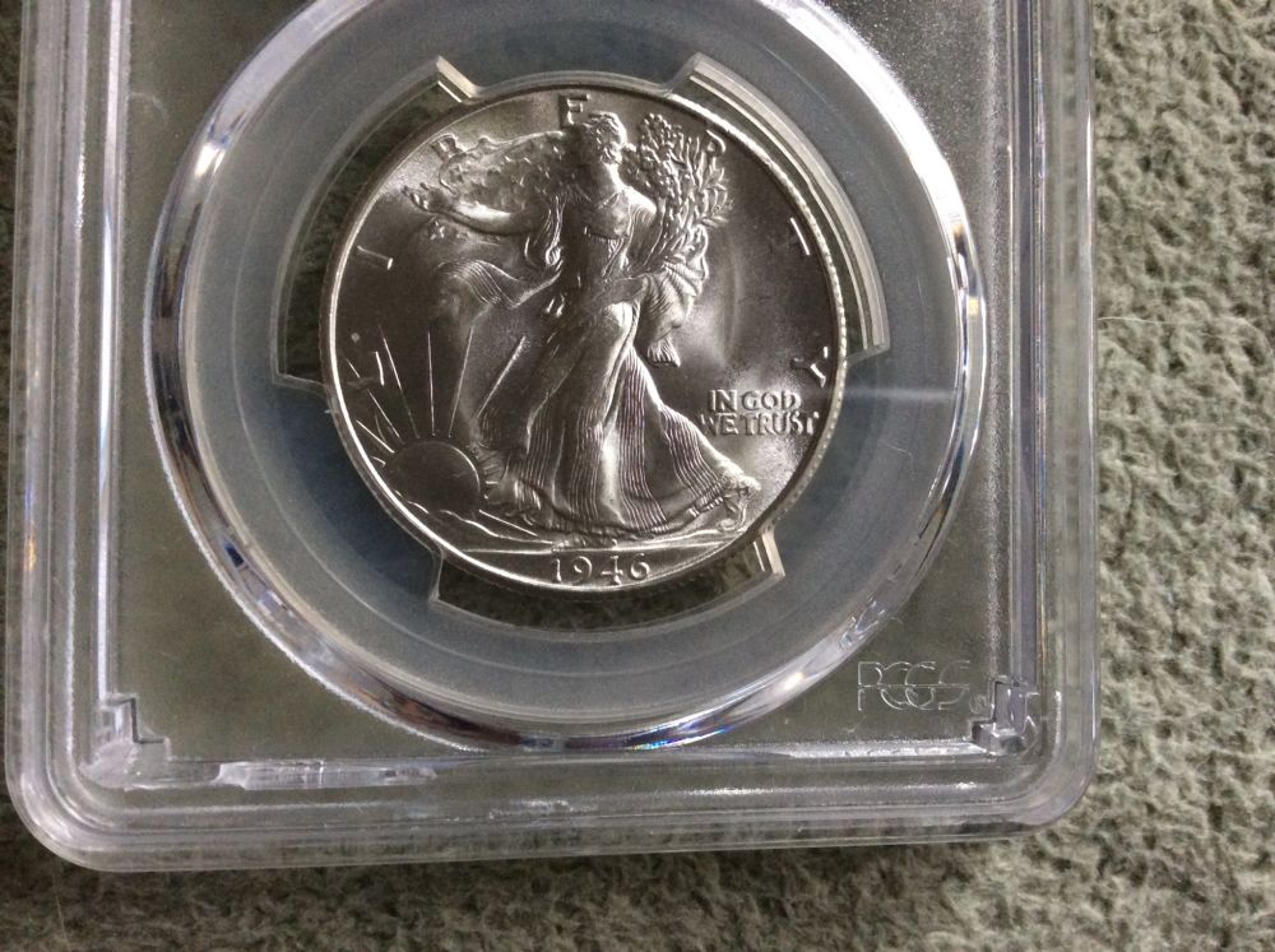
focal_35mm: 32
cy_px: 476
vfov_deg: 44.1
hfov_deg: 56.9
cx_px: 638
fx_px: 1177
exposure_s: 1/24
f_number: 2.4
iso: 160
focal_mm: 3.3
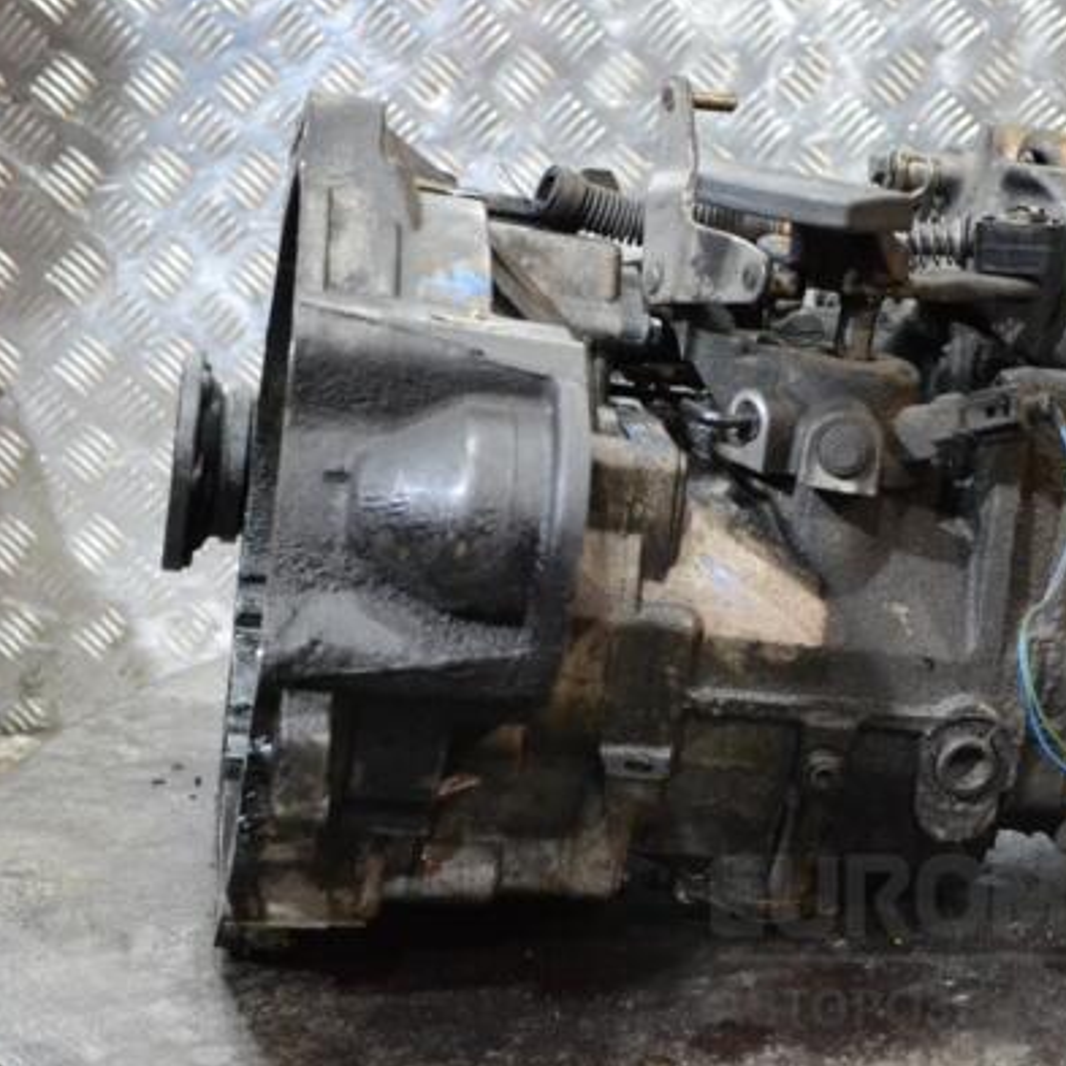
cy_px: 534
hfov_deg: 23.3
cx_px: 659
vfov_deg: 23.4
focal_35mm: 74
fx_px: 2578
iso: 3200
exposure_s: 1/30
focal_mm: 38
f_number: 5
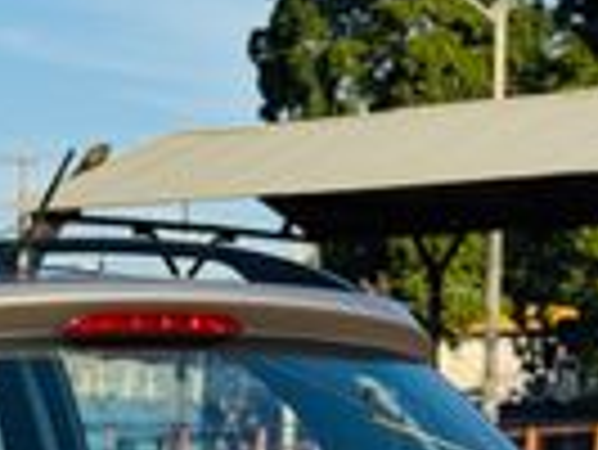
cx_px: -117
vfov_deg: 8.4
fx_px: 2939
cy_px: 788
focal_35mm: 170
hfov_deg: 11.4
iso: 64
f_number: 1.78
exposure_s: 1/3817
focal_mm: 6.76
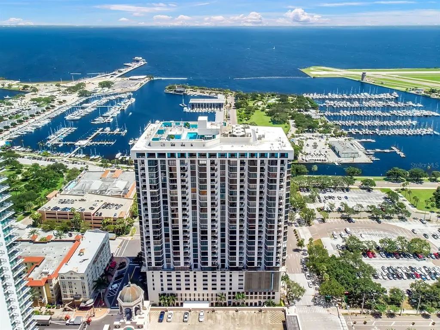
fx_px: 305
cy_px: 165
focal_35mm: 24
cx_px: 220
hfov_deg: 71.6
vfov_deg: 56.8
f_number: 2.8
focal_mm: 4.5
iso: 100
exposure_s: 1/80
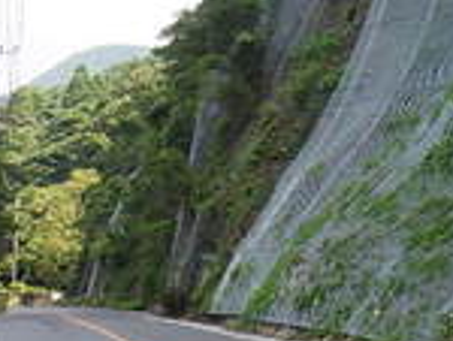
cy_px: 50
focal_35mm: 92
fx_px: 1206
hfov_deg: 19.6
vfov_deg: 16.0
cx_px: 586
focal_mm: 5
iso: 250
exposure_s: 1/400
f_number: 4.2
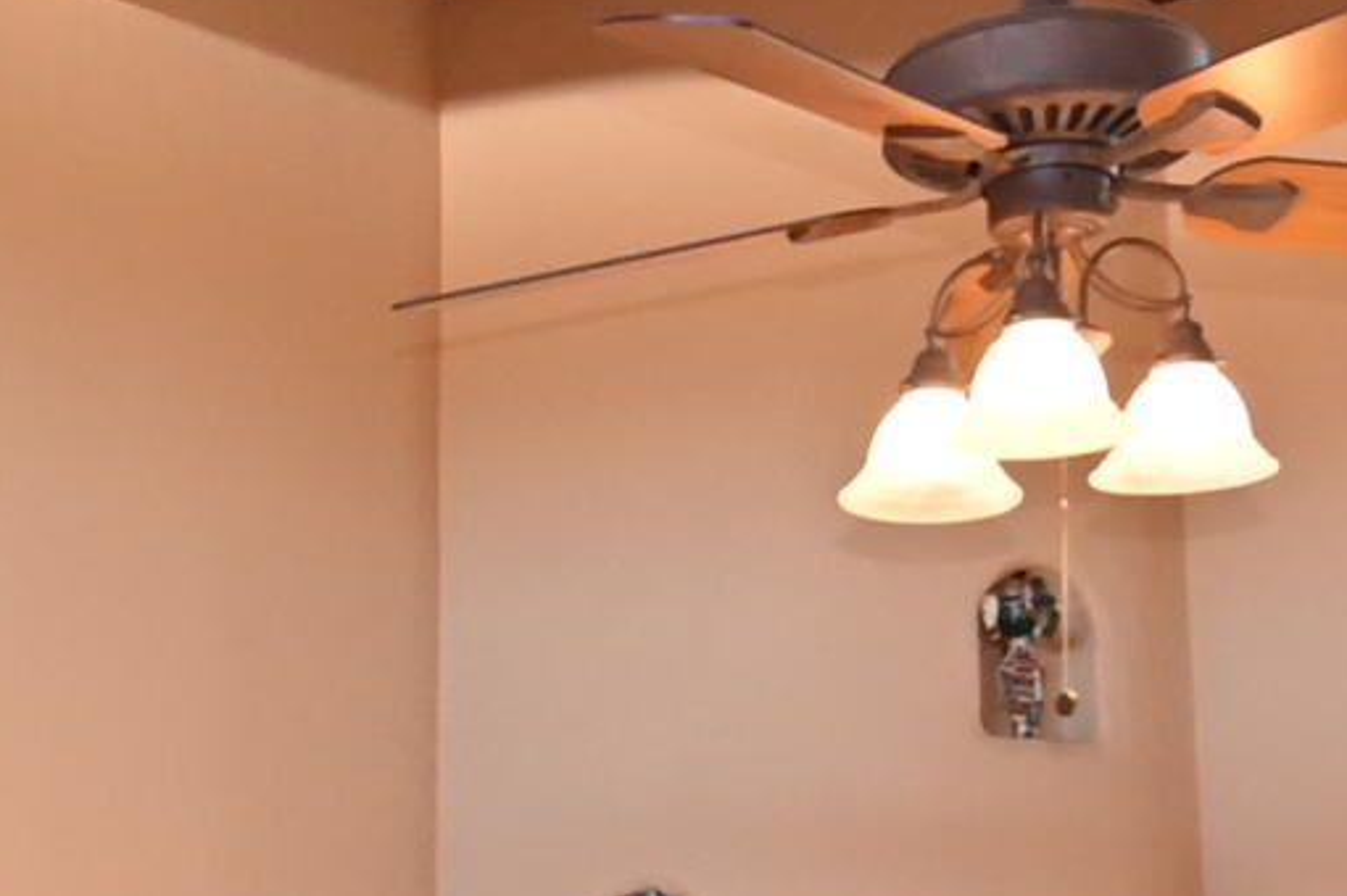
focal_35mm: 94
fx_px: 3515
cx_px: 256
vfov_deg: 12.8
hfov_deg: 21.4
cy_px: 1755
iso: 800
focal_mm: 11
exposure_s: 1/50
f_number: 5.6
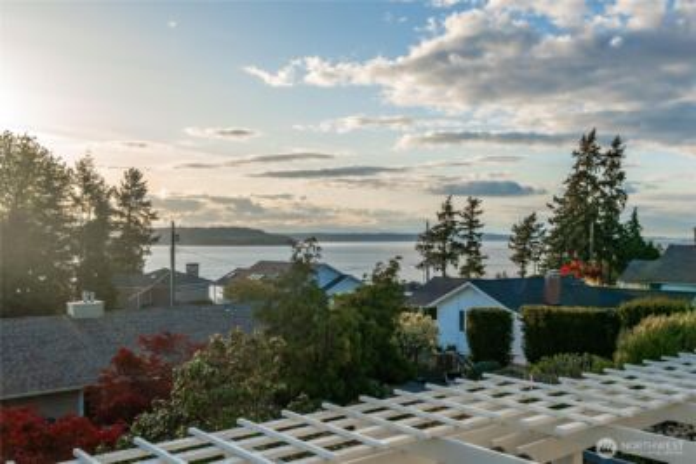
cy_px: 232
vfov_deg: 53.2
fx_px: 464
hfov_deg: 73.7
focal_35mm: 24
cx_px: 348
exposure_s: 1/160
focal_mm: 24
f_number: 7.1
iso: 100
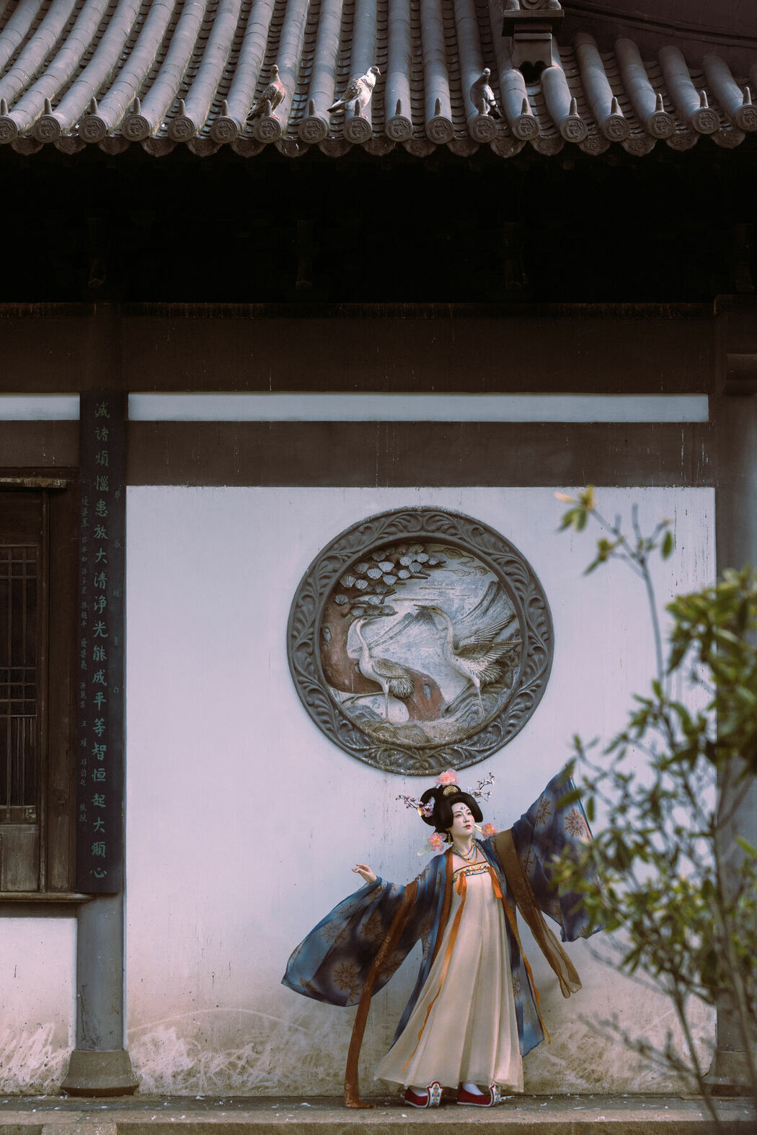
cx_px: 378
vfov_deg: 28.8
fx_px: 2208
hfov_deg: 19.5
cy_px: 568
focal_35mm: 70
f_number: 11
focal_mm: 70
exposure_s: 1/320
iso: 500
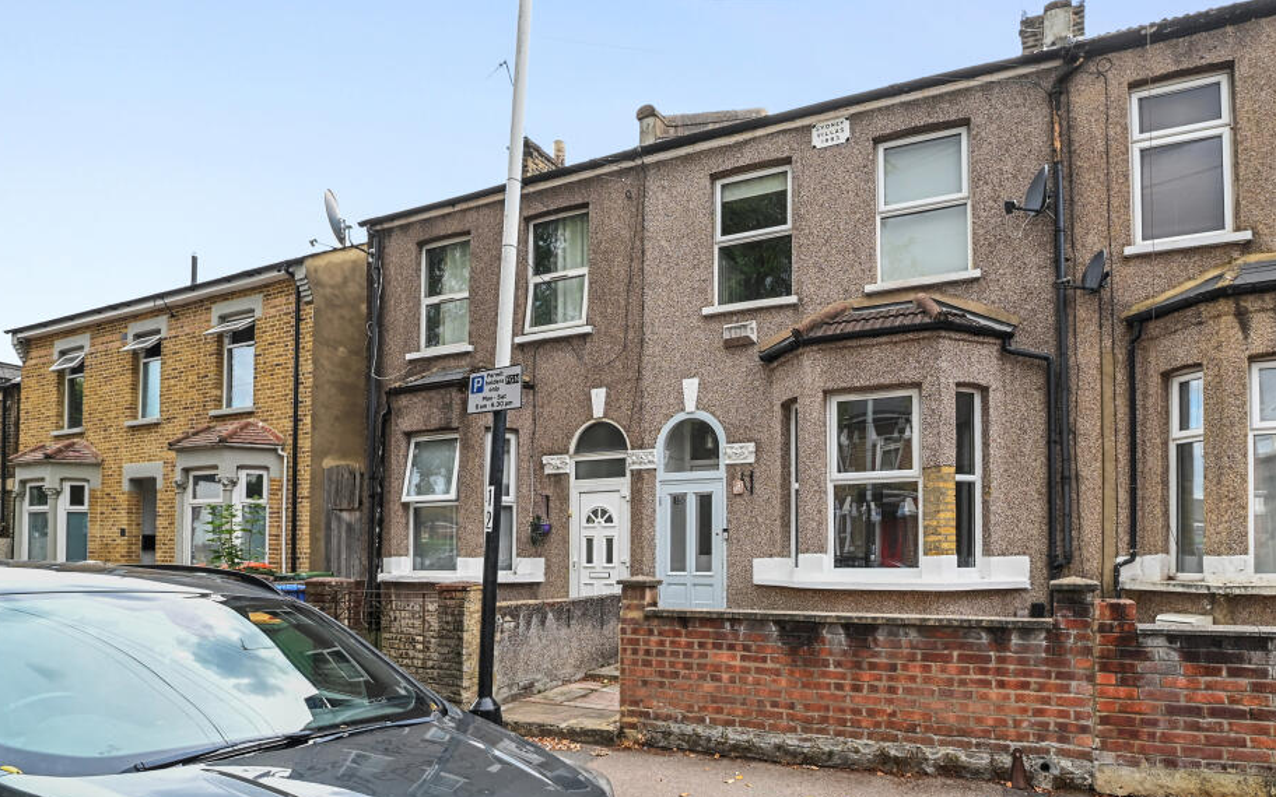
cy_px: 385
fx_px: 556
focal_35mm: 16
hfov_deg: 97.6
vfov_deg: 71.2
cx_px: 687
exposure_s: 1/160
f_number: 7.1
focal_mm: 14
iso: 640
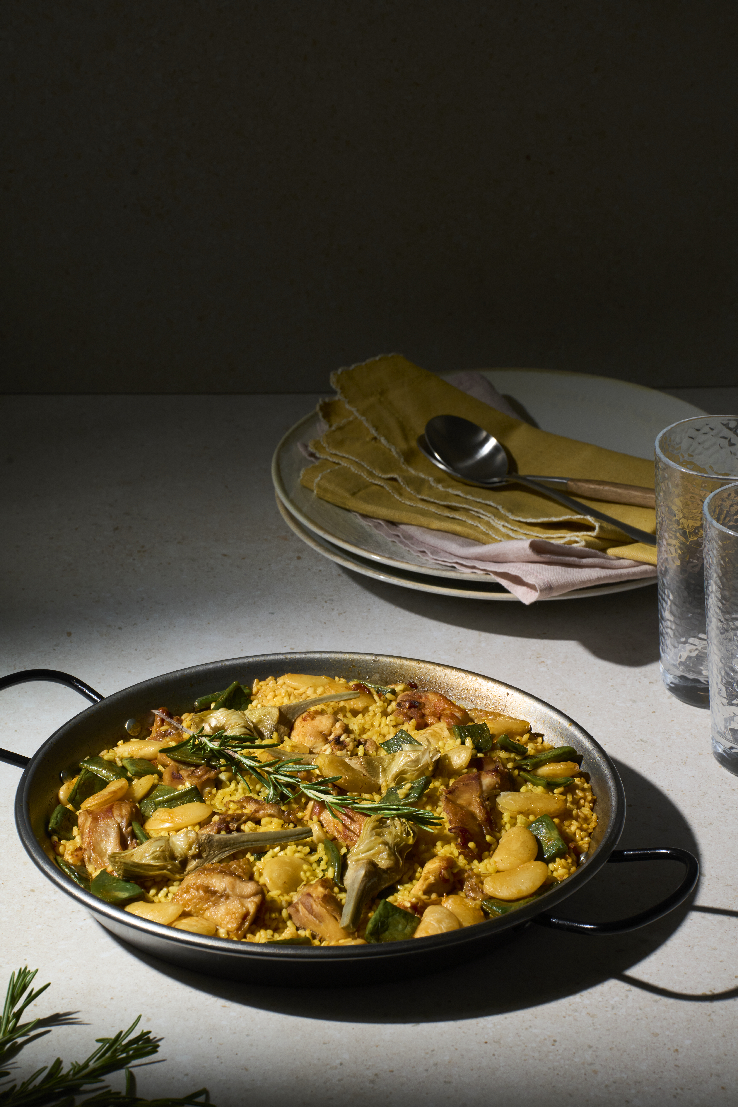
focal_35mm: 161
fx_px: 4950
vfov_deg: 12.8
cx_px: 369
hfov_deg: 8.5
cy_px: 554
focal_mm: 161
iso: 640
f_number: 14
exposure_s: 1/50
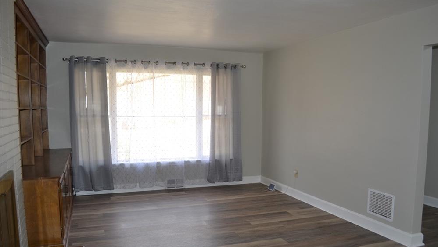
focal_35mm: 29
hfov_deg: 66.0
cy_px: 142
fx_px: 337
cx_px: 224
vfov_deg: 40.1
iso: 220
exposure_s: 1/125
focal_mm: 18
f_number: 4
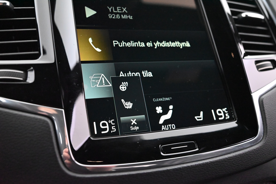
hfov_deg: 55.8
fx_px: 261
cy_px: 92
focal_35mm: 34
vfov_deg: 38.9
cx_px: 138
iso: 12800
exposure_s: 1/60
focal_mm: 34
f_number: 5
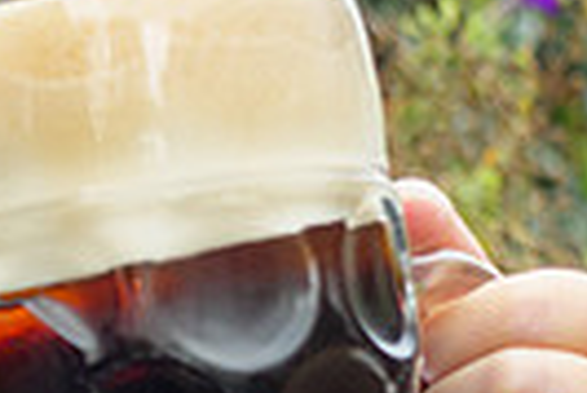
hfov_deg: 8.6
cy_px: 500
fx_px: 3624
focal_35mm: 222
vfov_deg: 6.2
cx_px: -689
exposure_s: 1/200
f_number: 2.8
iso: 200
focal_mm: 24
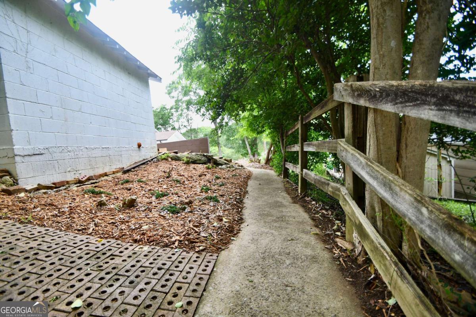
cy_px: 158
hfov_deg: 100.4
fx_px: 198
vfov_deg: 77.3
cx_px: 238
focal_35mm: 15
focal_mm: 10
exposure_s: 1/250
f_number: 3.5
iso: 560
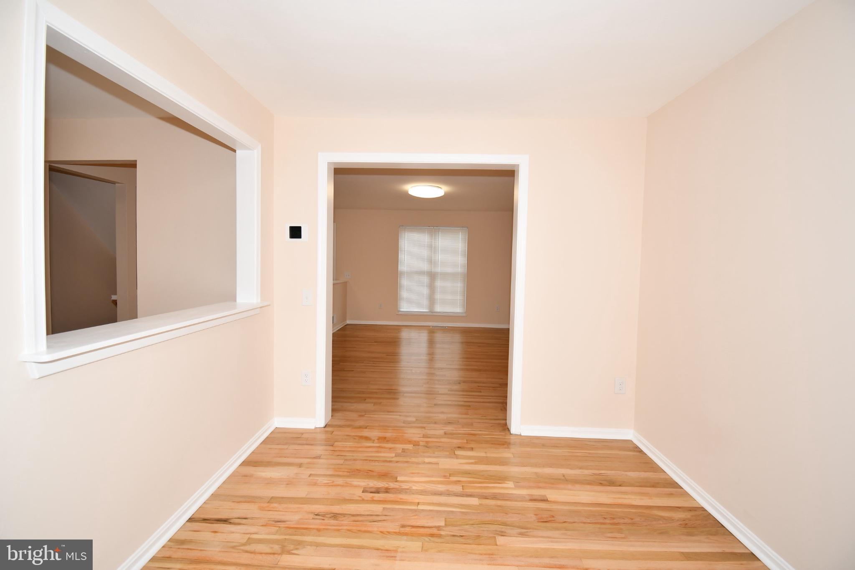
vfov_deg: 77.3
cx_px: 428
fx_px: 356
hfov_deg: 100.4
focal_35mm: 15
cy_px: 285
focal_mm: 10
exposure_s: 1/60
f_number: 4.5
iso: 200
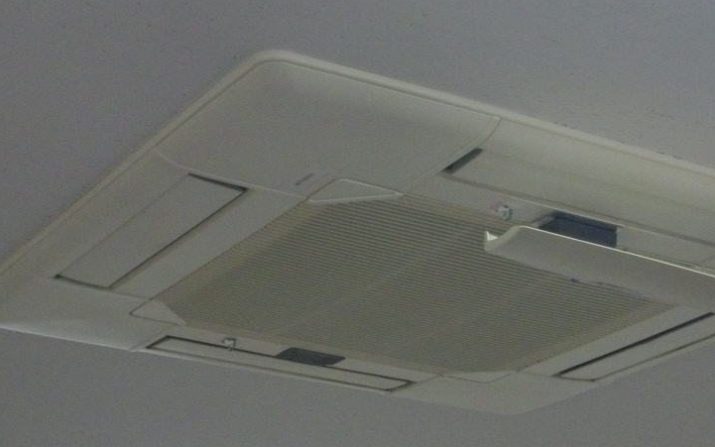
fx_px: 1696
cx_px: 462
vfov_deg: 15.0
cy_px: 240
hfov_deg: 23.7
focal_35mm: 87
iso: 187
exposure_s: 1/125
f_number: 2.8
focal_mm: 6.2
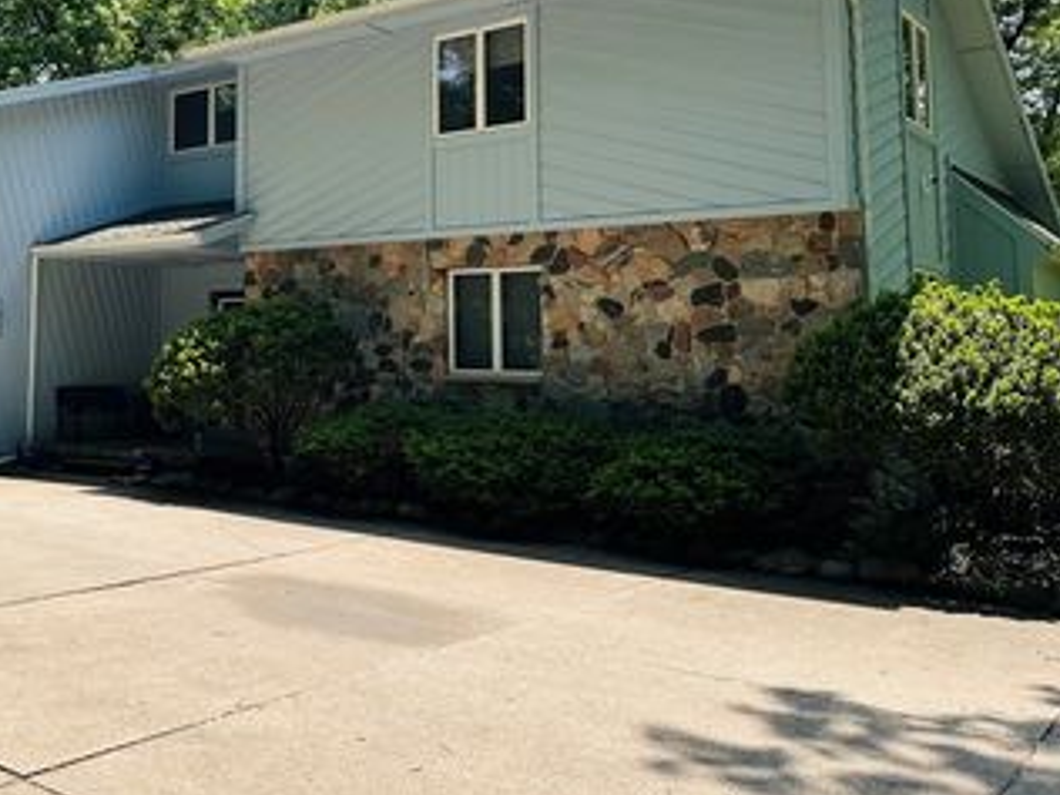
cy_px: 226
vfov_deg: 37.1
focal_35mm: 38
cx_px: 238
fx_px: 1164
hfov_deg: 46.8
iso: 80
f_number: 1.78
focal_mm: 6.86
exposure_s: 1/2525
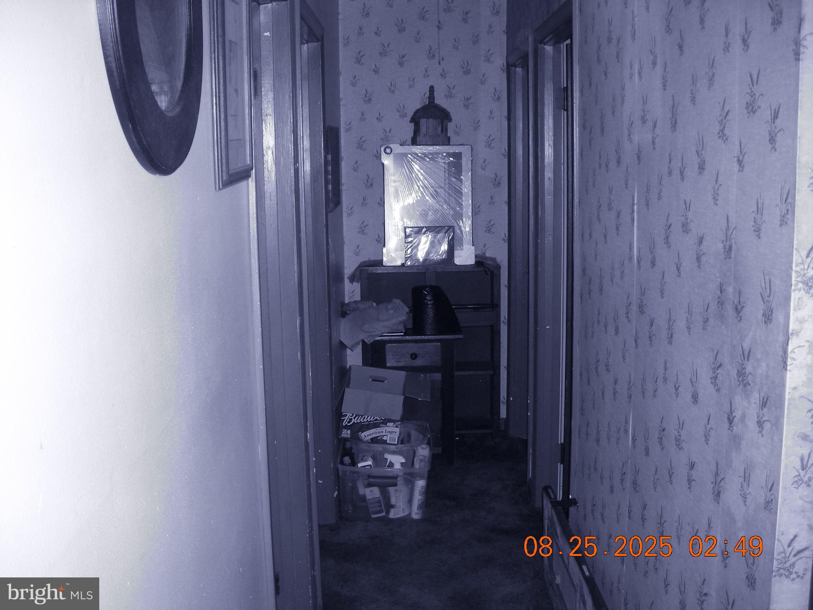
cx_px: 406
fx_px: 892
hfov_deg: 49.0
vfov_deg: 37.7
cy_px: 305
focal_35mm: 38
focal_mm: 6.3
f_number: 3.2
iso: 140
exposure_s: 1/60
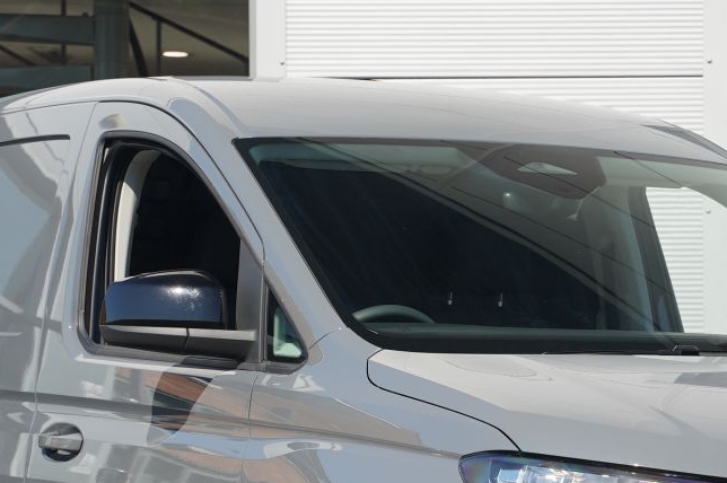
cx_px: 566
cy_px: 463
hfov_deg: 13.6
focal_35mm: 150
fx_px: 3026
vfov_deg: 9.1
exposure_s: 1/250
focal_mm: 60.4
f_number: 4.5
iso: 100
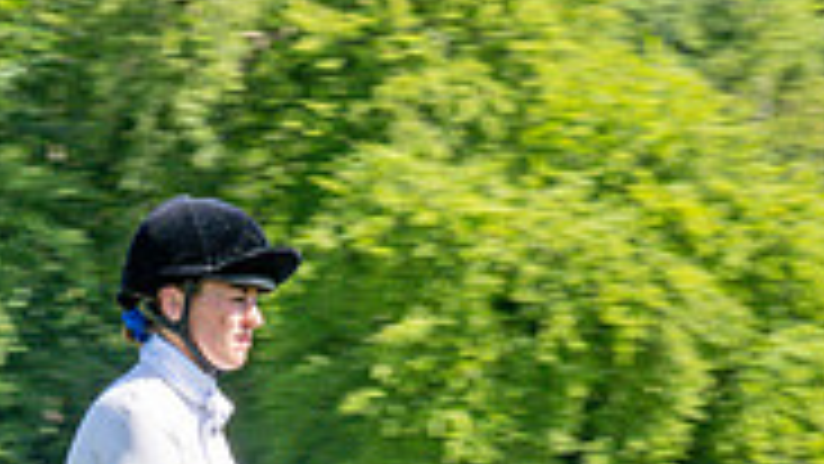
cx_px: 199
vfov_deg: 3.1
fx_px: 8610
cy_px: 1009
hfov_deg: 5.5
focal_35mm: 394
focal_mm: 102
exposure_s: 1/160
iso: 200
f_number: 18
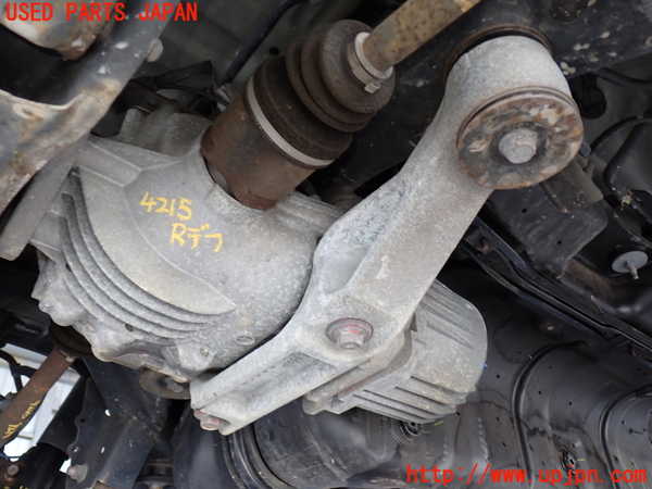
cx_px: 326
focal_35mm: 32
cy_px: 244
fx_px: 603
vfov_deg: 44.2
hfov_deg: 56.8
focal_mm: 5.79
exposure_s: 1/30
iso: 200
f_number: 2.4
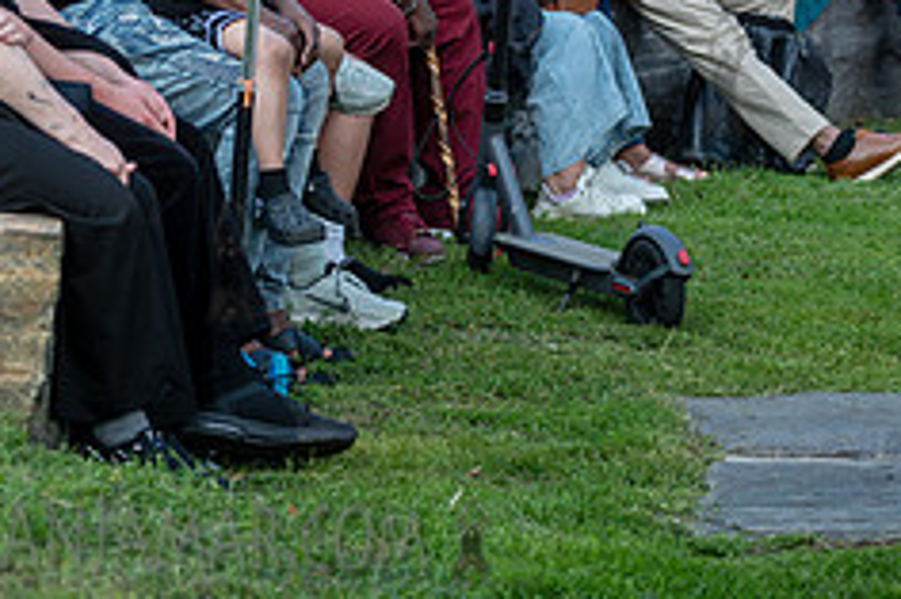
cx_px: 229
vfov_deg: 5.3
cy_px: -113
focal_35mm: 258
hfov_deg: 8.0
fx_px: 6452
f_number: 4.5
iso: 200
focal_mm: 105
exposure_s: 1/320
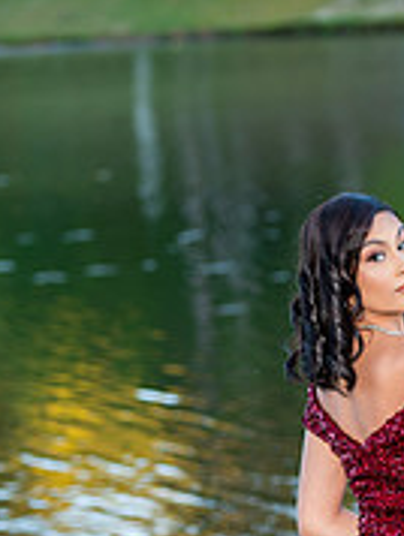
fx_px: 3198
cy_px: 545
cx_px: 436
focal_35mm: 206
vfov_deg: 9.5
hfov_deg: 7.2
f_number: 2.8
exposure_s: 1/200
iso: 320
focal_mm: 85
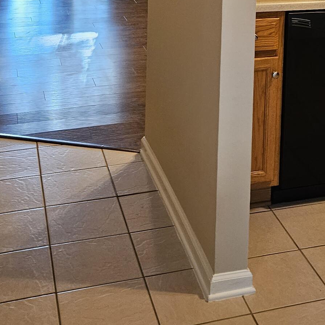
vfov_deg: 23.1
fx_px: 722
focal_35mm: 68
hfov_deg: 25.1
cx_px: 242
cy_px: -72
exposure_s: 1/120
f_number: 1.8
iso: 400
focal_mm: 5.4
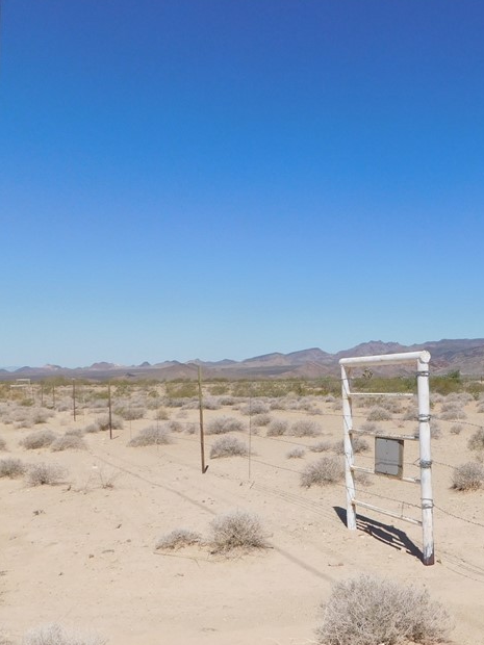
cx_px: 414
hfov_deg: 35.9
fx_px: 708
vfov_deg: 48.7
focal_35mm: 38
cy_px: 389
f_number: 6
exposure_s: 1/1000
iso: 125
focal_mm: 4
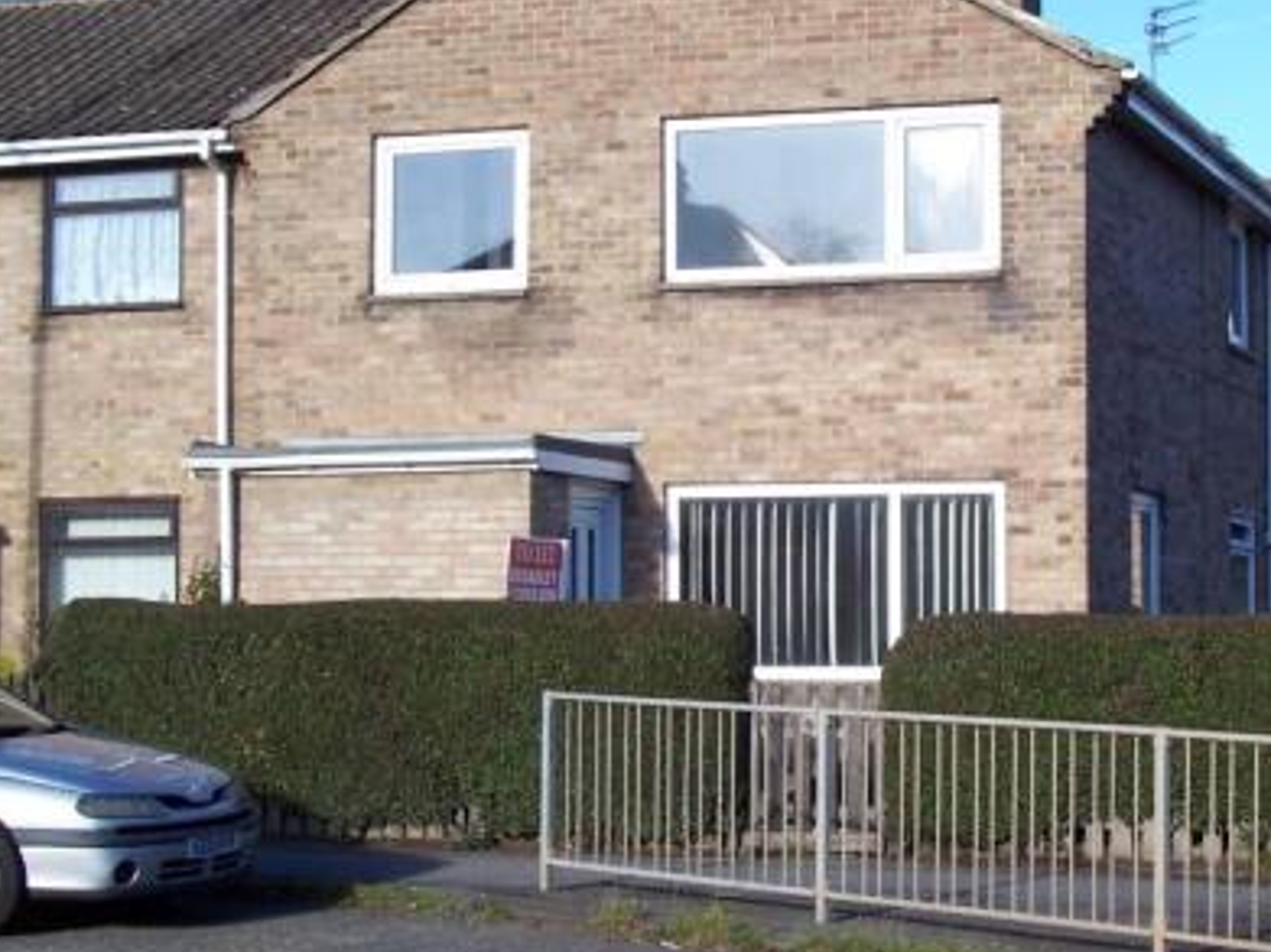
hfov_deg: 24.5
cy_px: 538
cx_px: 896
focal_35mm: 79
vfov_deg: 18.6
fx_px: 2900
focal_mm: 8.6
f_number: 6.7
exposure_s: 1/180
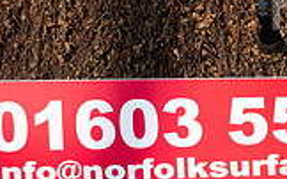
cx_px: 501
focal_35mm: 1461
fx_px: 11420
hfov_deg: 1.4
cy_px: -82
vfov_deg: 0.9
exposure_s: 1/2500
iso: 800
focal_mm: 400
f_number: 4.5
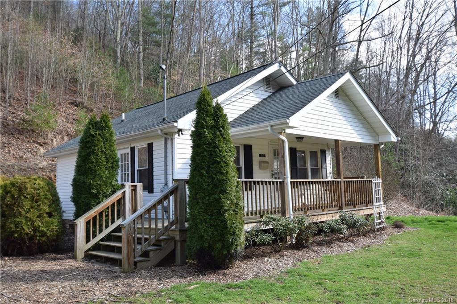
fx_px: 381
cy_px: 152
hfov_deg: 61.9
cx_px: 228
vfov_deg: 43.6
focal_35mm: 30
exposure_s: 1/250
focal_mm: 20
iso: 400
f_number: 8
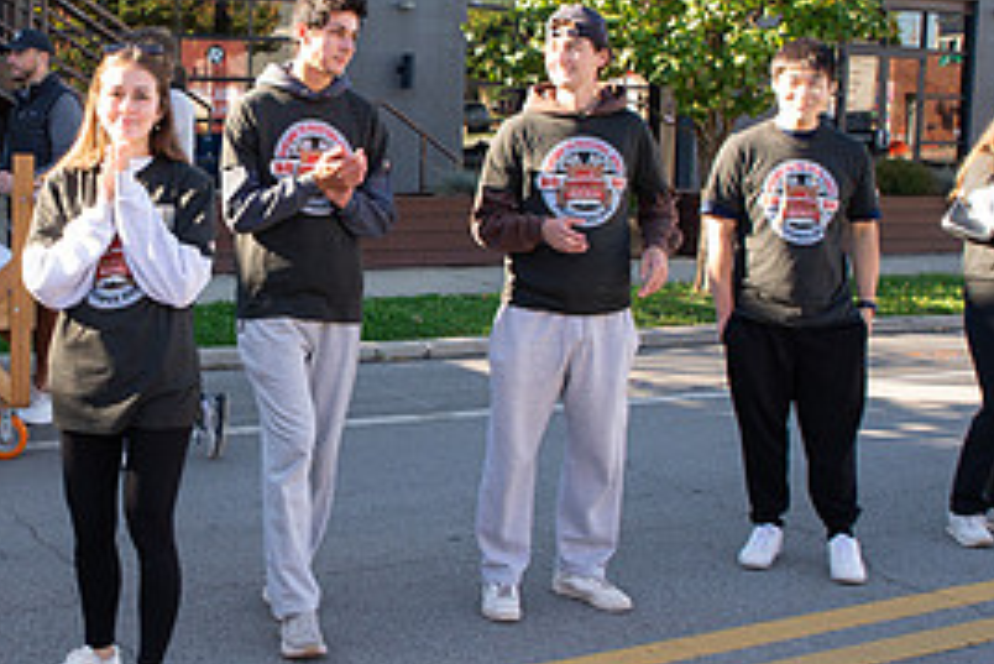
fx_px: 1436
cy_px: 258
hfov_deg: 36.7
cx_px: 185
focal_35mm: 52
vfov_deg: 26.0
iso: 640
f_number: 7.1
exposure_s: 1/200
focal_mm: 24
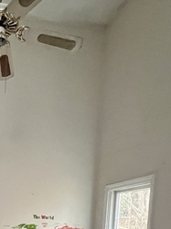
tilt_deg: -4.4
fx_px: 264
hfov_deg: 32.3
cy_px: 243
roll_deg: -2.9
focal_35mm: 40
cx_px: -9
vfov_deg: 39.6
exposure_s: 1/60
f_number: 1.8
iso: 640
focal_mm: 1.57
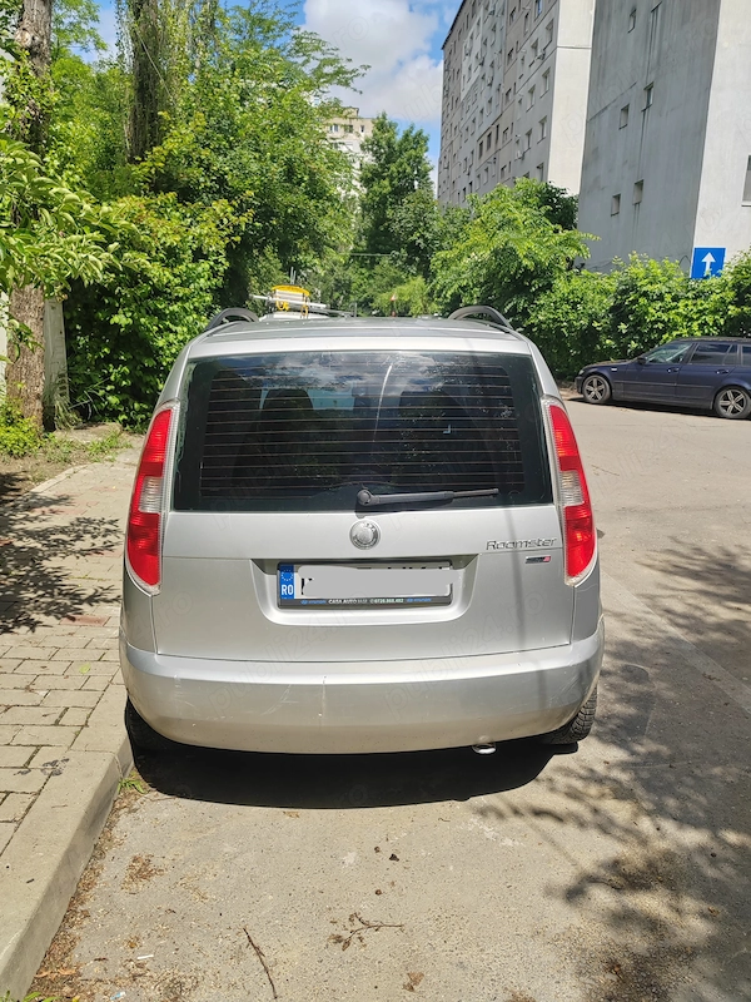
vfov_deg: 65.3
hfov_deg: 51.4
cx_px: 376
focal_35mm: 27
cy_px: 501
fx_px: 781
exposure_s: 1/2600
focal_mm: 5.52
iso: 100
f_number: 1.9
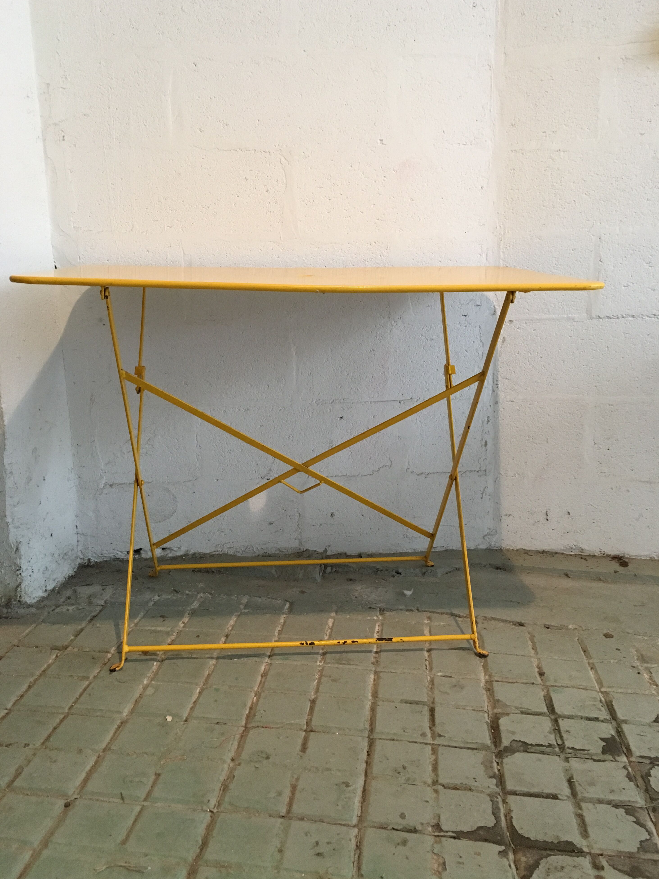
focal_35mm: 30
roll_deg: +2.4
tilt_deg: -12.1
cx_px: 323
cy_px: 430
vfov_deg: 60.0
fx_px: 762
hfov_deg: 46.8
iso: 200
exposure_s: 1/33
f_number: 2.2
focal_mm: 4.15
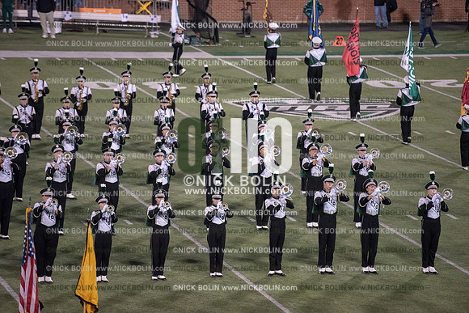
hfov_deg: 10.3
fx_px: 2606
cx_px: 234
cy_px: 156
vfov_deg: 6.9
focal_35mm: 200
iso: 5000
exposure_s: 1/1250
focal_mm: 200
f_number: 3.2
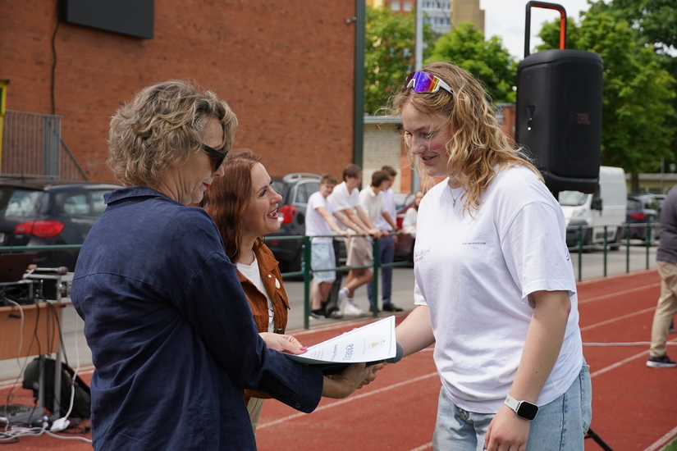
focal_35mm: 76
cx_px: 338
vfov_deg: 17.9
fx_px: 1429
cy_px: 226
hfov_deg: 26.7
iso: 500
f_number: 5
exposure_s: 1/2000
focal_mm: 51
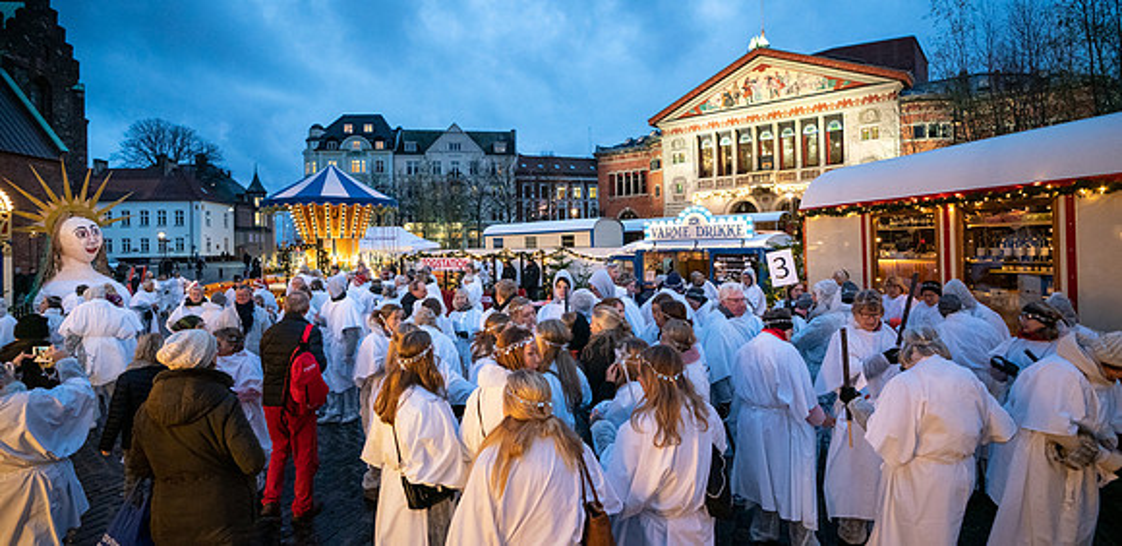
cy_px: 243
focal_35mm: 18
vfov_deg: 55.4
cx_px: 564
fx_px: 518
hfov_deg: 94.5
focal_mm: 16
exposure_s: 1/160
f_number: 2.8
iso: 5000
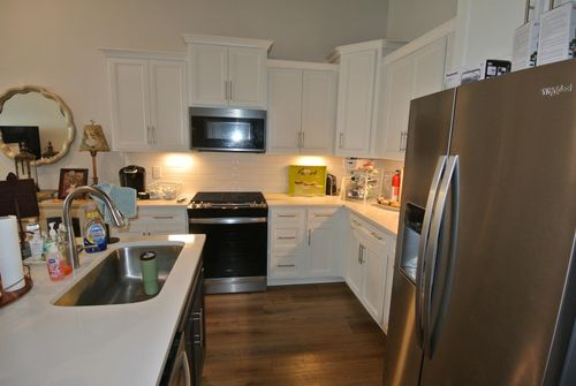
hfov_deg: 89.9
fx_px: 288
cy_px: 193
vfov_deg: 67.6
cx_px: 288
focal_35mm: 18
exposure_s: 1/60
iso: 450
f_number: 3.5
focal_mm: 6.7
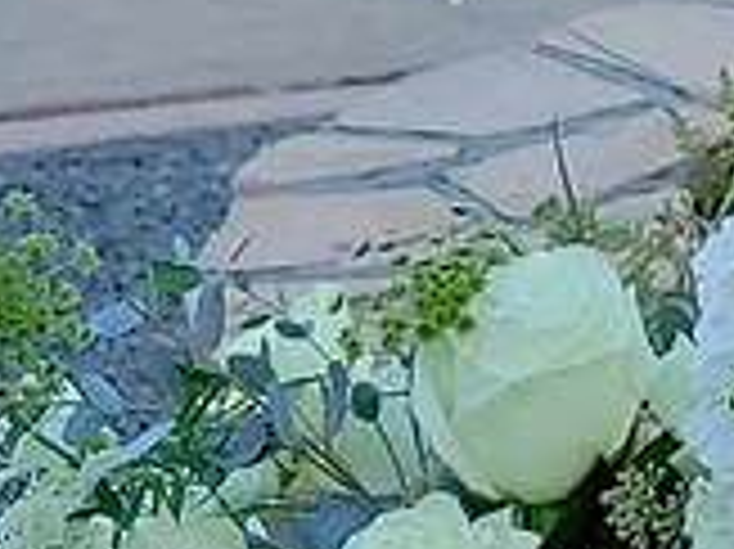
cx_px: 1117
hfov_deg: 10.7
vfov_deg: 8.1
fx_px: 3772
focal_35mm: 178
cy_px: -385
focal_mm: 4.23
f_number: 1.5
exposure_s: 1/376
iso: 50
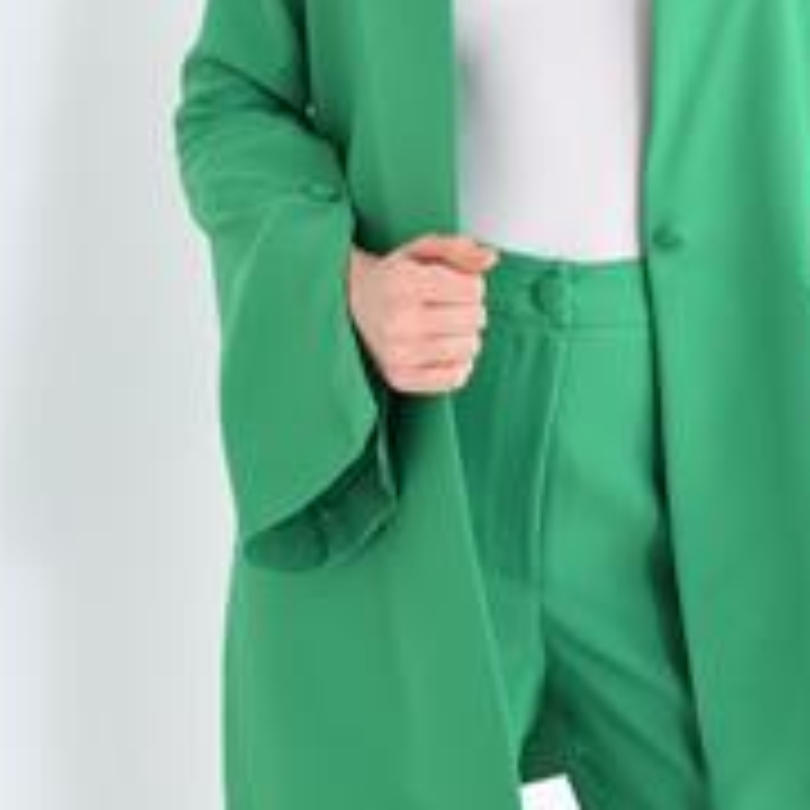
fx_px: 2700
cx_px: 608
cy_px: 68
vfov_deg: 16.8
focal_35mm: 102
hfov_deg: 17.0
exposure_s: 1/125
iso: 125
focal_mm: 48
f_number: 6.3
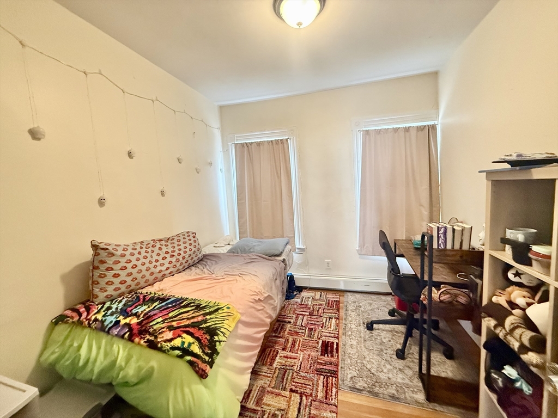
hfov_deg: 102.1
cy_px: 209
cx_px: 279
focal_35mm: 14
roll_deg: +2.8
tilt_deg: -2.1
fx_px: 226
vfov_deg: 85.7
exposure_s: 1/60
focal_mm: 2.22
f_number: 2.2
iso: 640
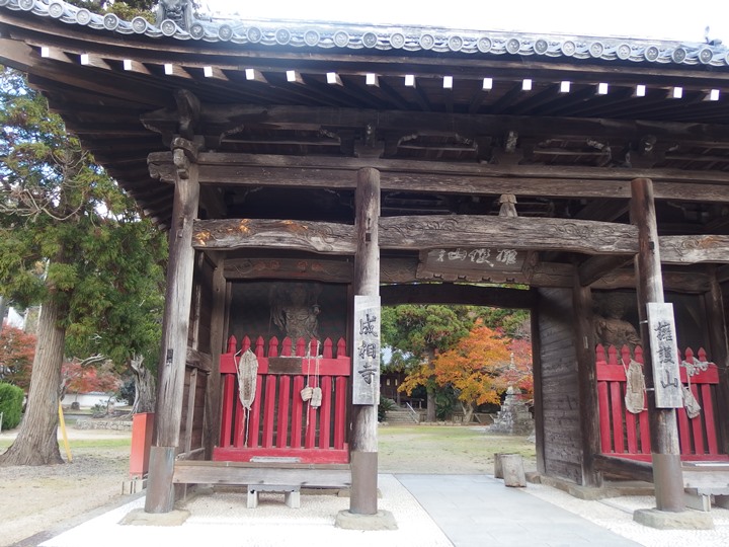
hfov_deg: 67.3
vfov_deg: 53.1
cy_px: 274
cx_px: 364
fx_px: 548
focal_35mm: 26
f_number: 2.5
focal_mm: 4.7
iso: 100
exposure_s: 1/160
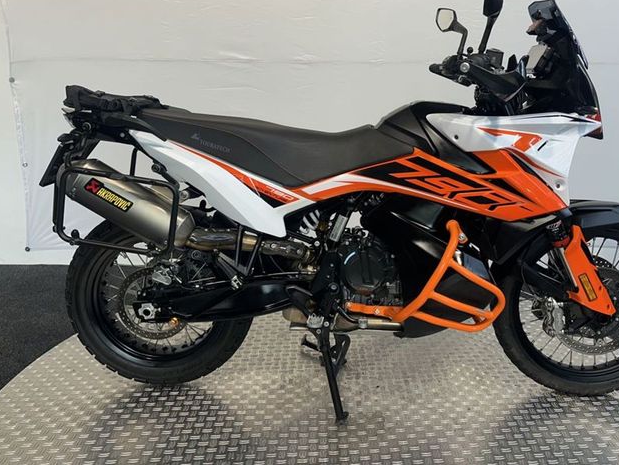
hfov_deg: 58.0
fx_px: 555
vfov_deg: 45.0
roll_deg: -0.9
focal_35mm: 31
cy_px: 166
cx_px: 361
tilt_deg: -10.2
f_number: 1.78
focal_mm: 6.86
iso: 64
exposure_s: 1/100
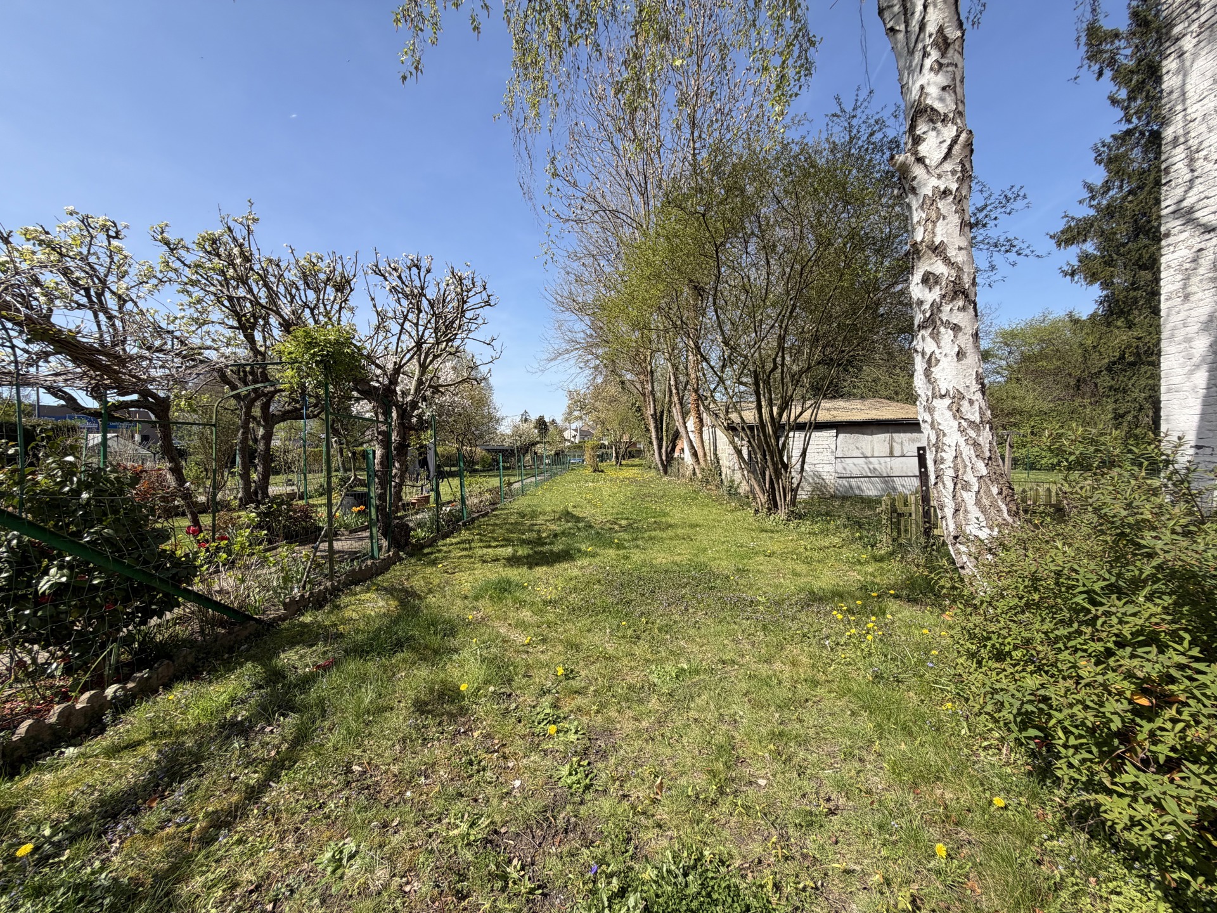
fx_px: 492
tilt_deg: -0.9
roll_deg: +1.4
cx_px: 608
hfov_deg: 102.1
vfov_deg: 85.7
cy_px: 456
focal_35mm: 14
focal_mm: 2.22
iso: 32
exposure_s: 1/770
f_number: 2.2
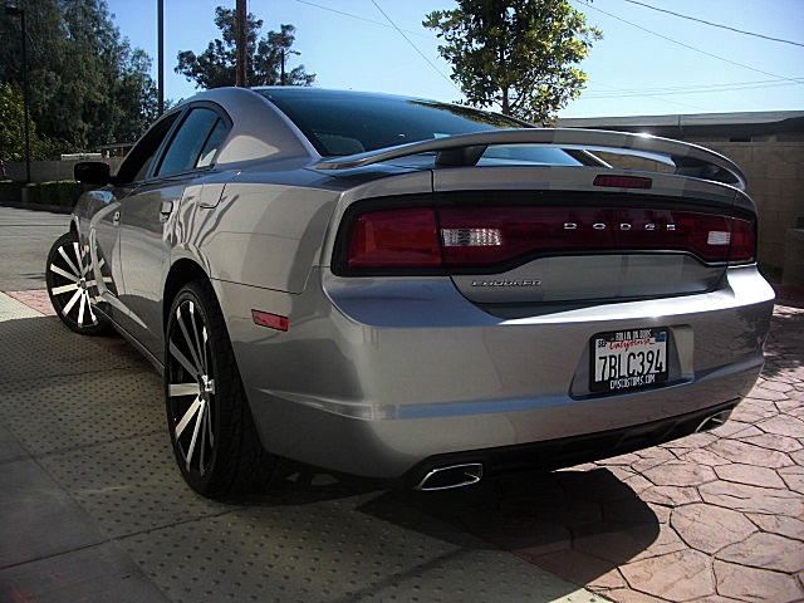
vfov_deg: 39.7
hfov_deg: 51.4
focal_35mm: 36
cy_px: 302
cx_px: 402
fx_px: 836
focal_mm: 6.3
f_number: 2.8
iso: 50
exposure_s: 1/800
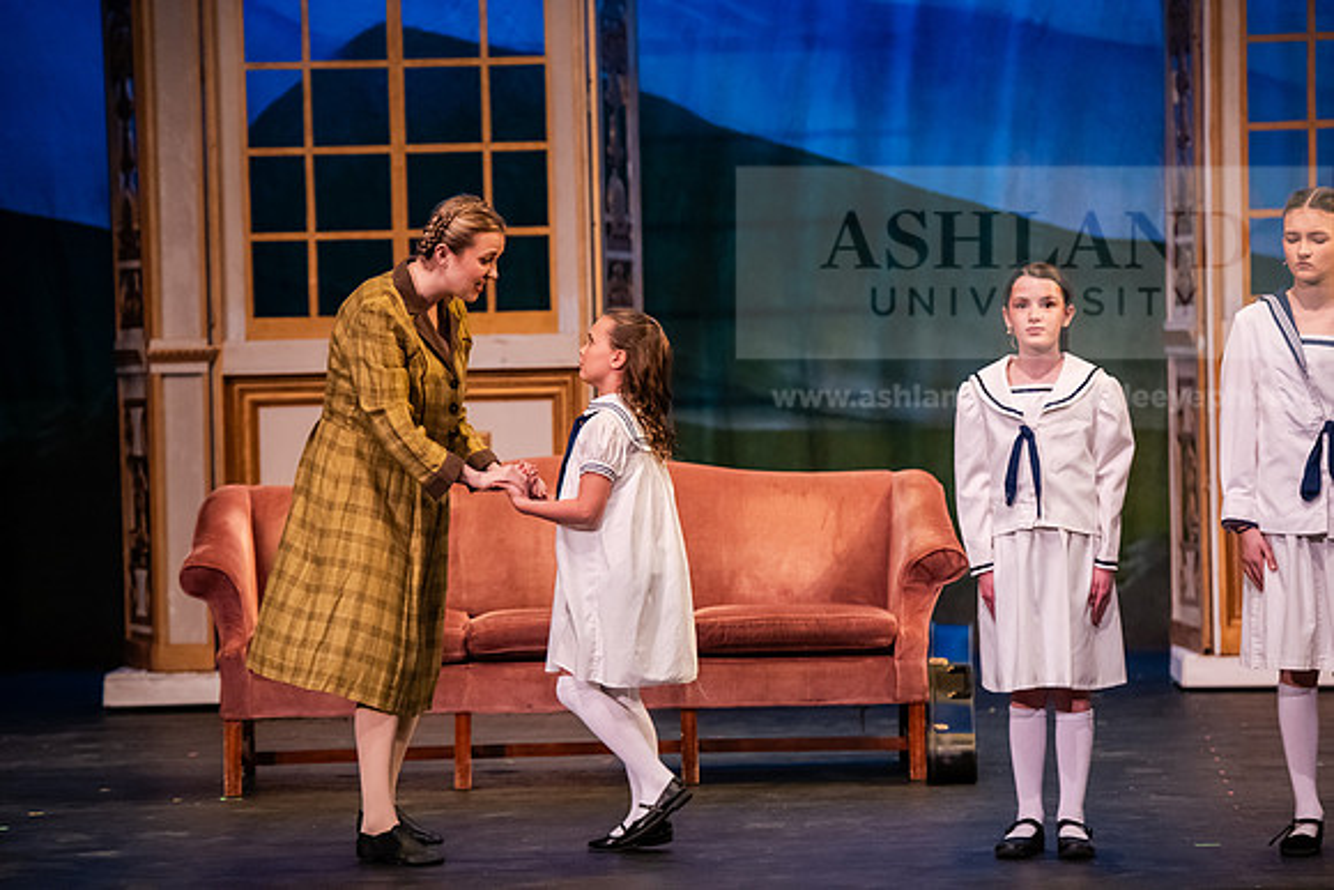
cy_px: 445
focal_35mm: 150
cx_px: 667
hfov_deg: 13.7
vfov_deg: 9.2
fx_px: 5559
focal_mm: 150
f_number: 3.2
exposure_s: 1/200
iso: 2500
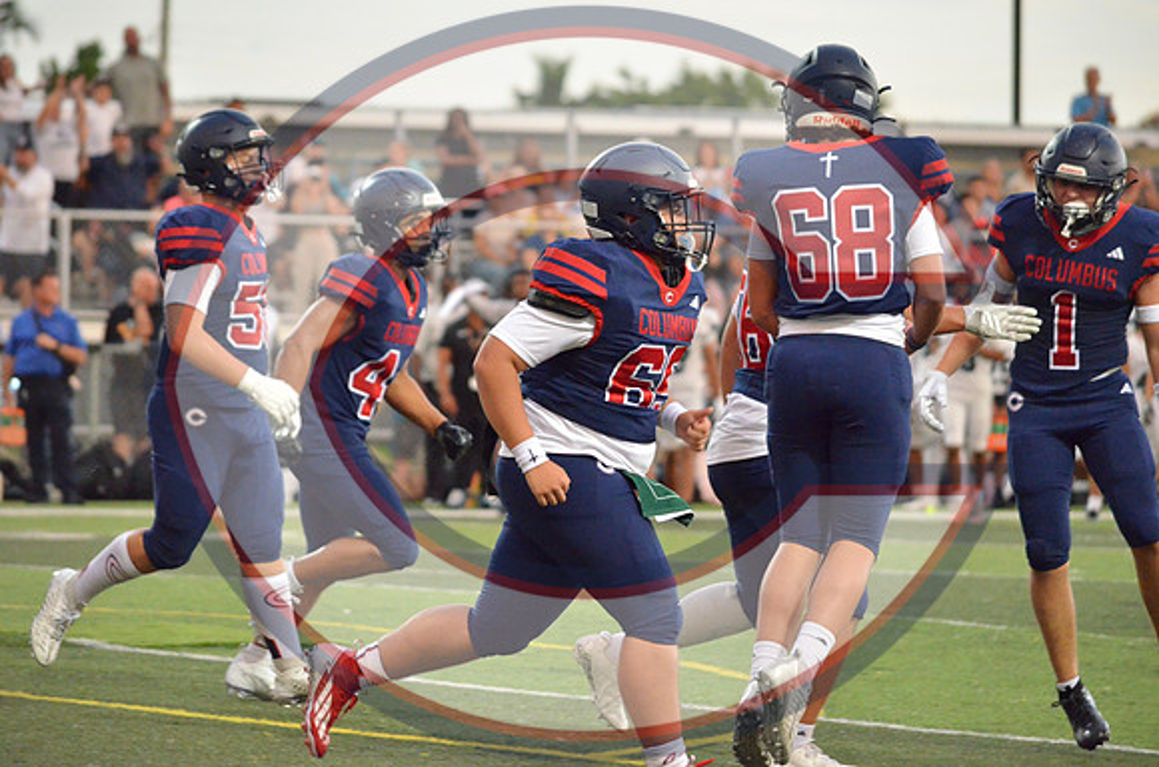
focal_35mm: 255
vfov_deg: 5.4
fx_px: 8192
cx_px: 580
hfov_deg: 8.1
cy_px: 384
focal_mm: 170
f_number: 5
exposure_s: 1/500
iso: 4000
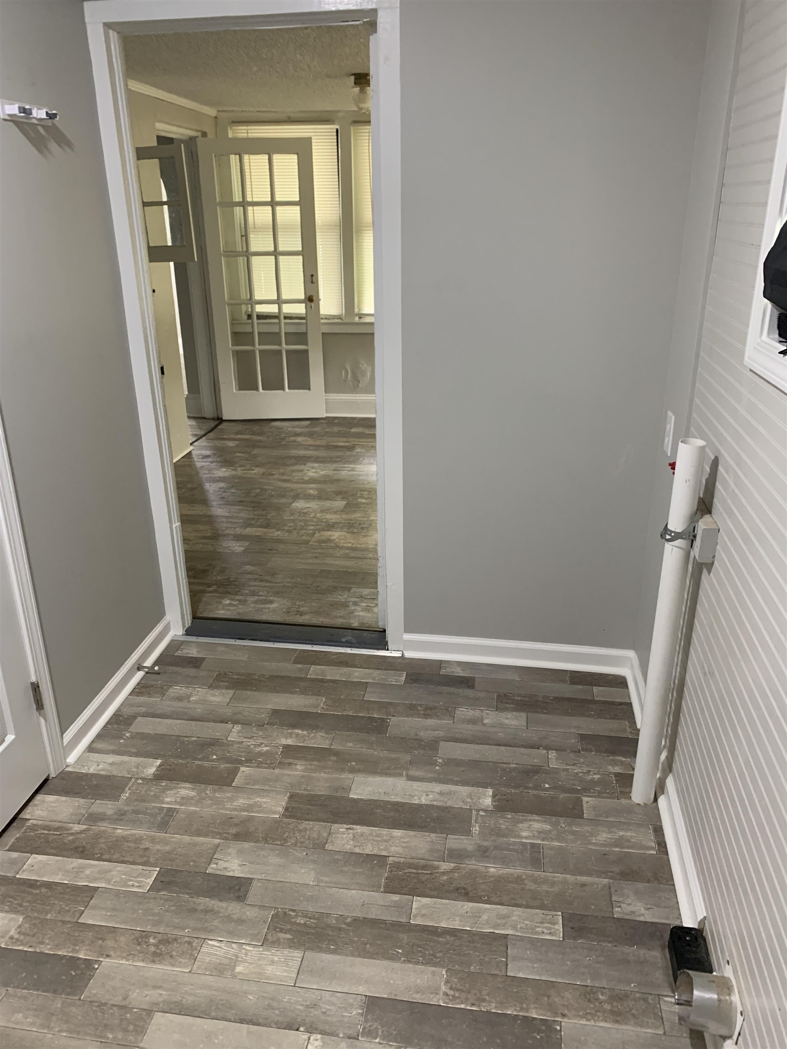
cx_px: 394
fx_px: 788
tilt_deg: -21.3
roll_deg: +0.4
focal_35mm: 26
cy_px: 524
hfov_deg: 53.1
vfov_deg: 67.3
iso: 250
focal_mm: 4.25
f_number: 1.8
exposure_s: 1/60
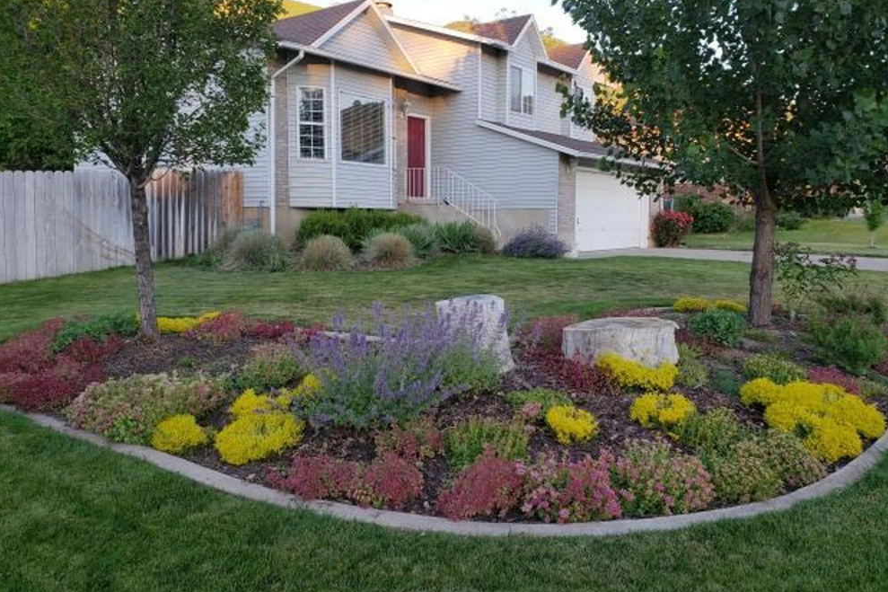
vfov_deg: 46.3
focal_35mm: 28
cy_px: 271
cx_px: 444
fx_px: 691
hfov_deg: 65.5
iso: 64
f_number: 2.4
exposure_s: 1/120
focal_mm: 4.3
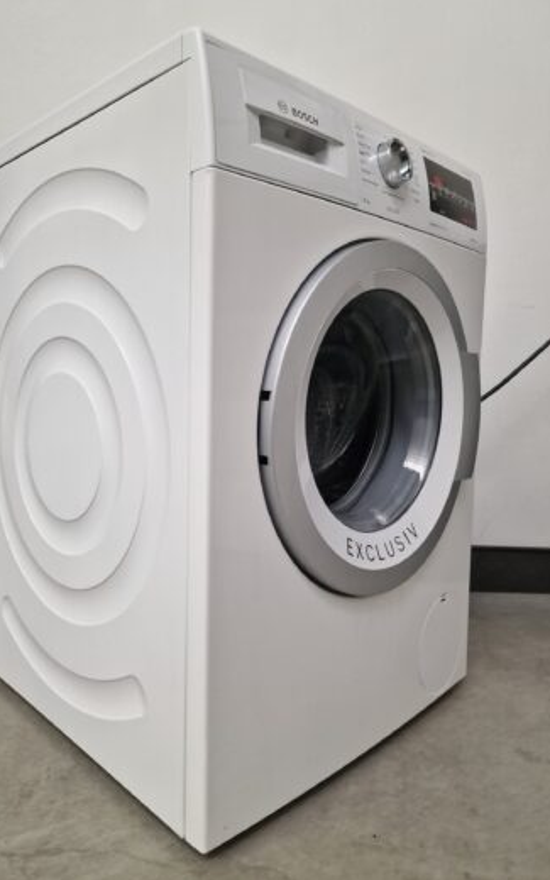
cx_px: 223
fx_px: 600
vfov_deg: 72.5
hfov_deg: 49.0
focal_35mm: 25
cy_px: 432
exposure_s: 1/100
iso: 160
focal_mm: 6.4
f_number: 1.8
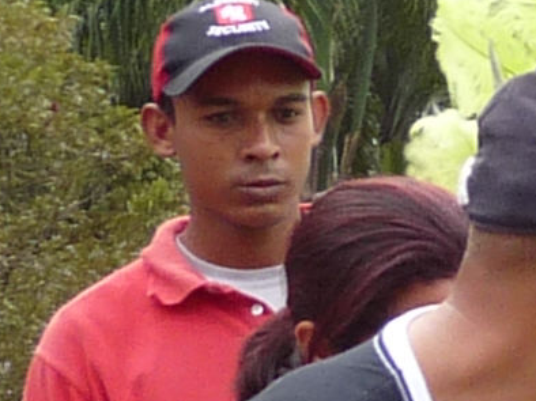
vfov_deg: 5.4
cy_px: 291
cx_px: 1688
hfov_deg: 6.5
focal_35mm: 273
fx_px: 4225
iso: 100
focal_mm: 5.3
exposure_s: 1/50
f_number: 3
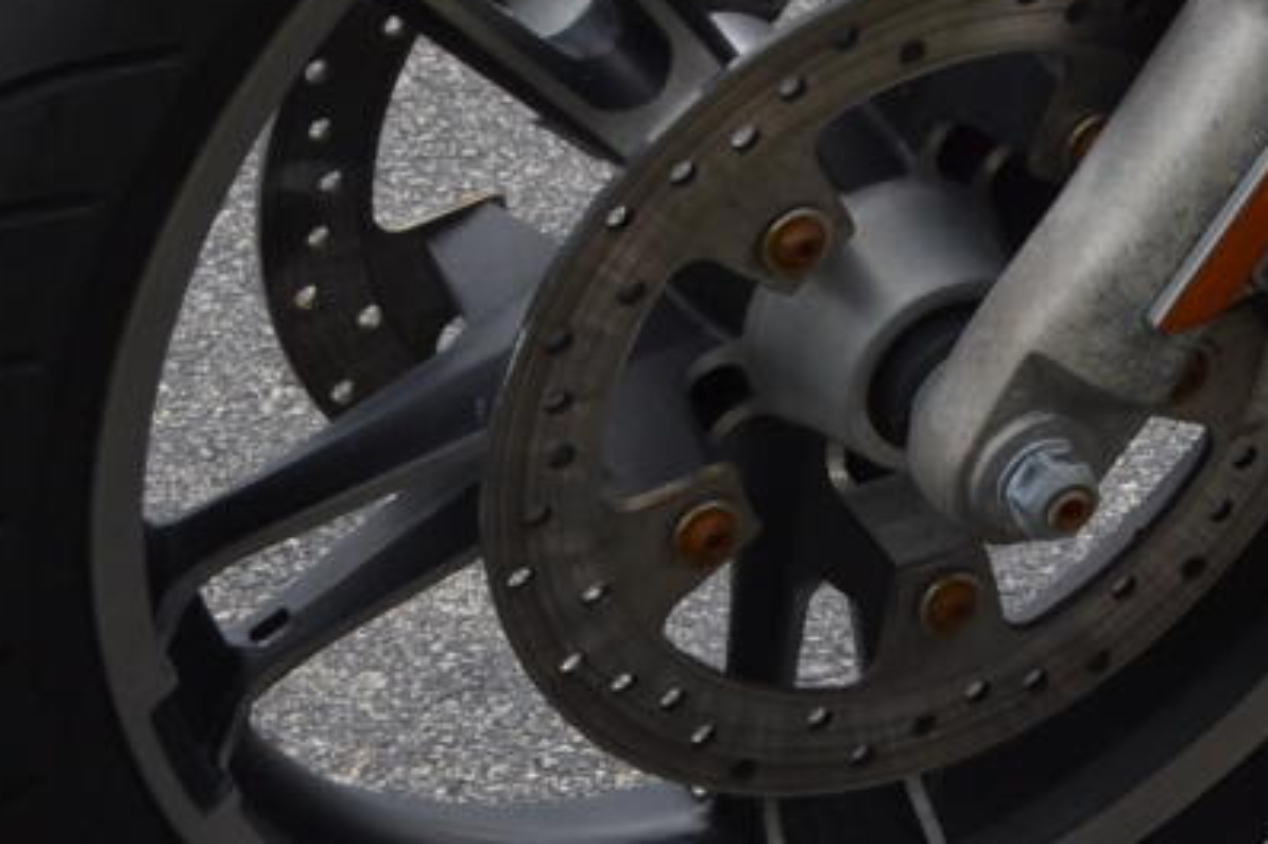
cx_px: 2526
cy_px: -906
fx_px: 6900
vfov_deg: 6.8
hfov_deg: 9.8
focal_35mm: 196
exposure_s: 1/250
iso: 100
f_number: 8
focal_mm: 26
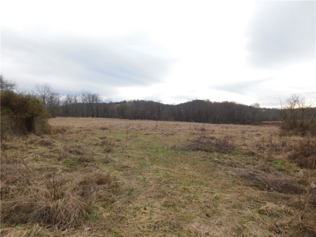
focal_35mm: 23
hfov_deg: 73.9
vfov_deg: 58.9
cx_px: 158
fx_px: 210
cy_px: 118
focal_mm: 4
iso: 125
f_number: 3
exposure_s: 1/400
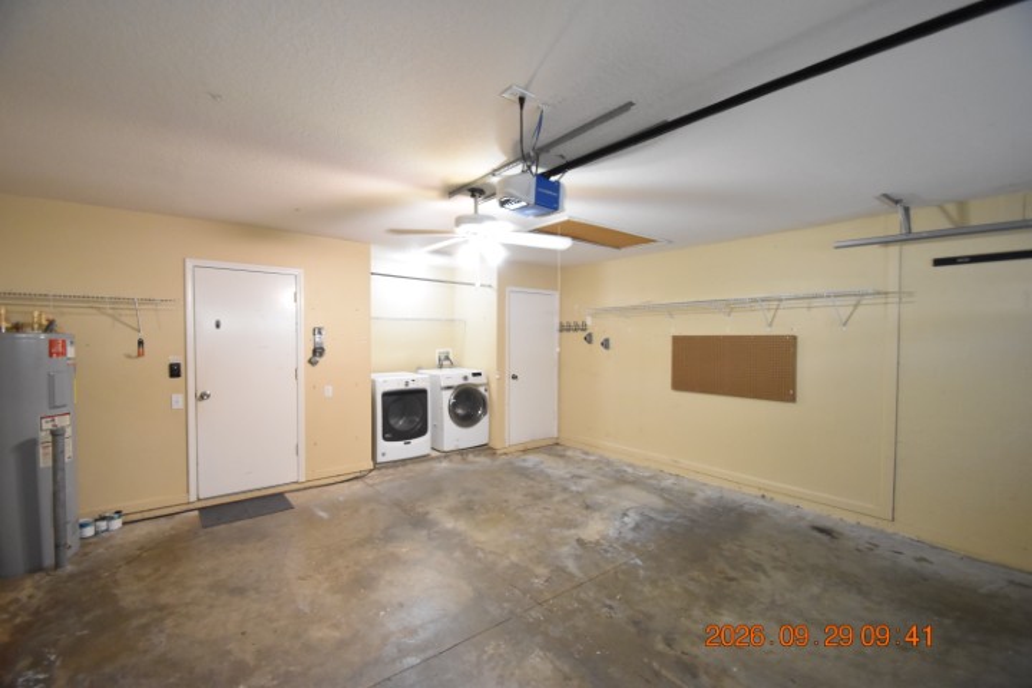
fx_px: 430
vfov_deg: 77.3
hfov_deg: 100.4
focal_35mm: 15
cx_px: 516
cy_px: 344
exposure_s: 1/60
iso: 2500
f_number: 3.5
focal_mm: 10
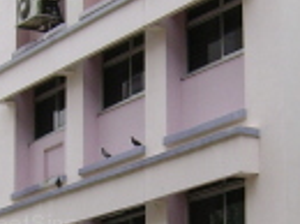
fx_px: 1280
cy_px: 226
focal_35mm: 148
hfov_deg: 13.4
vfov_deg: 9.9
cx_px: 115
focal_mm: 5.95
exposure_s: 1/297
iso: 50
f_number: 5.8
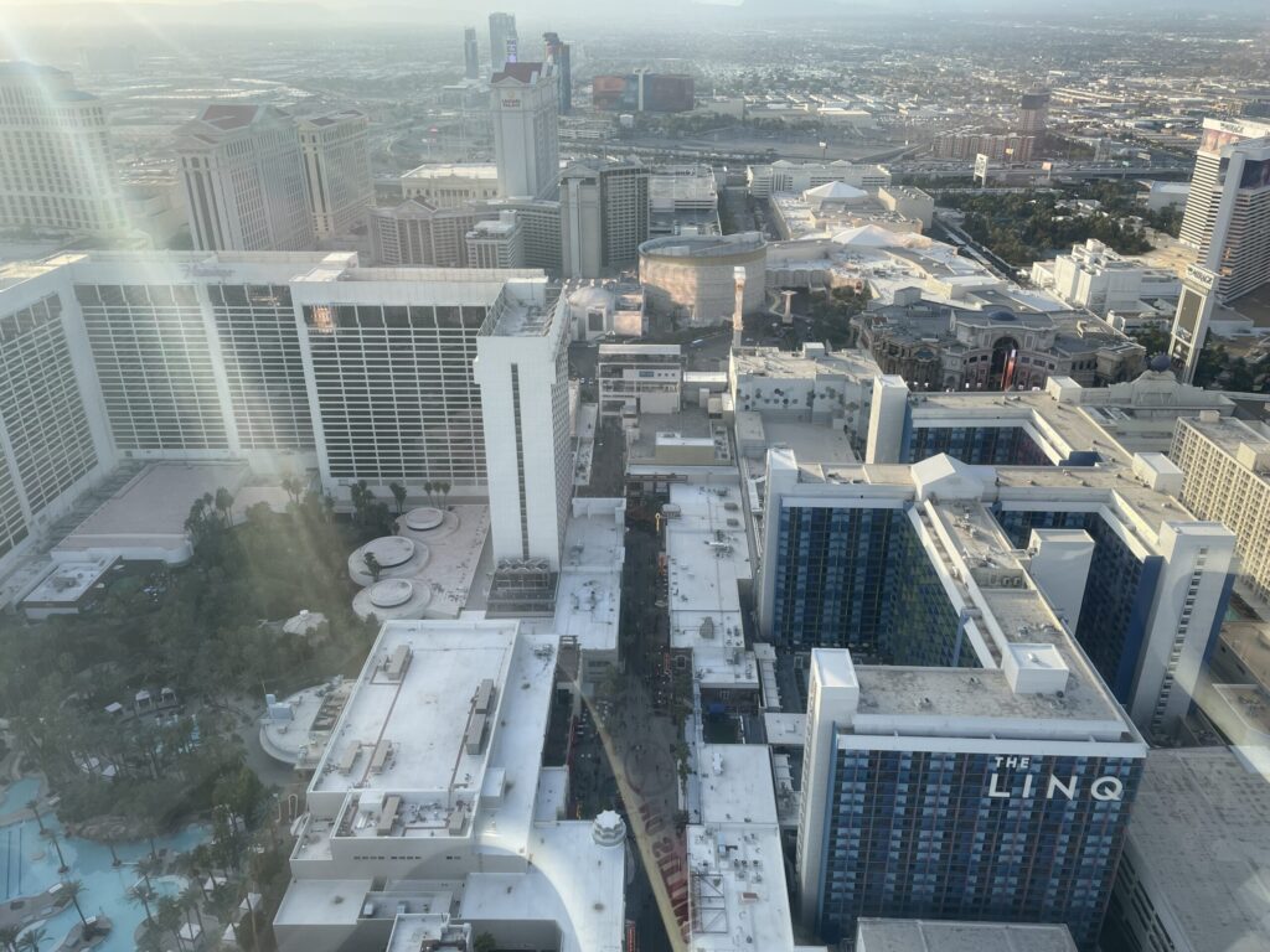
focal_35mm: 26
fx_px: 954
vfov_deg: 53.1
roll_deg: +0.9
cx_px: 635
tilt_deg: -25.5
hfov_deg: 67.3
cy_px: 476
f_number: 1.6
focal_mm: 4.2
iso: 32
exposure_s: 1/537
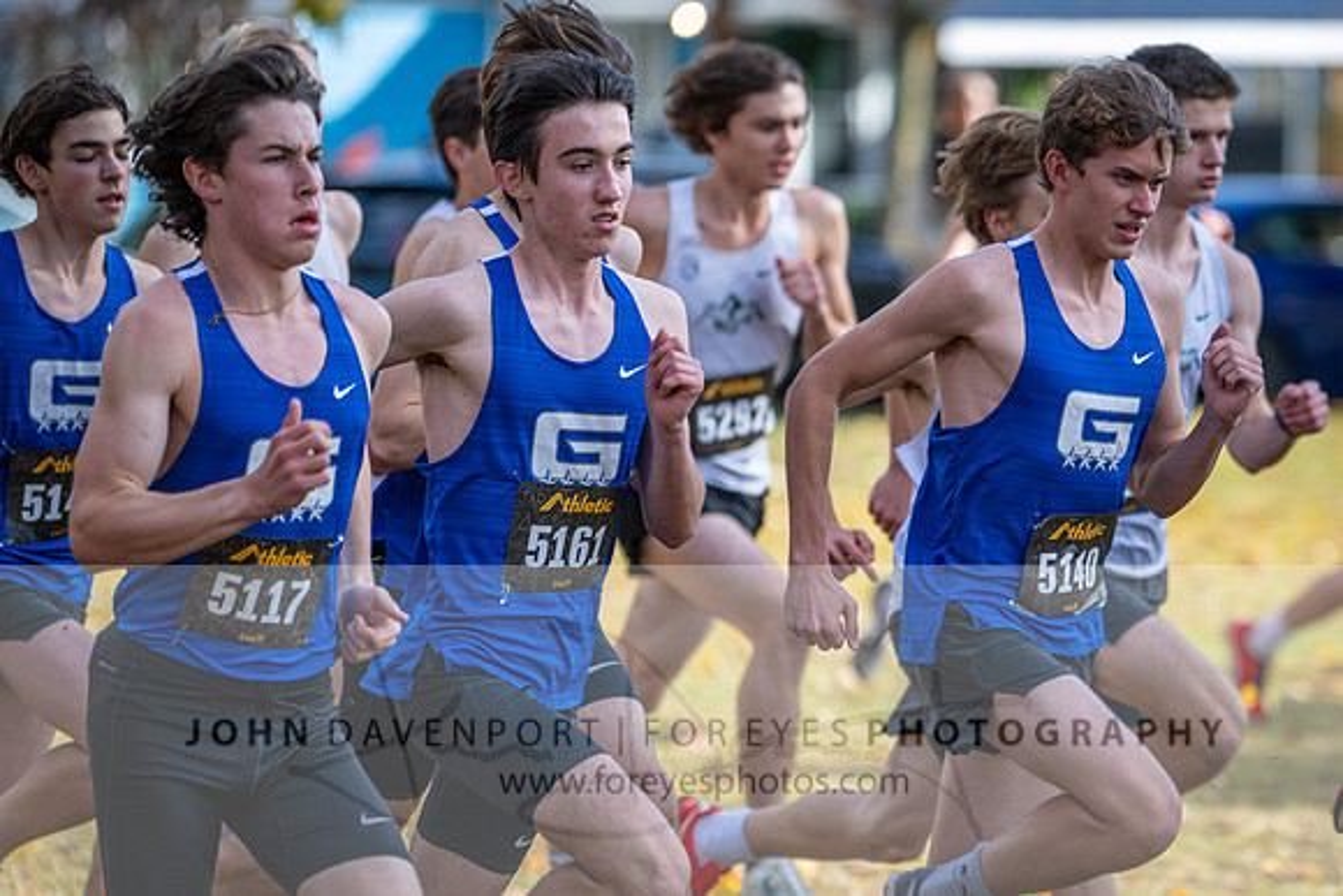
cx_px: 1099
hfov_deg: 6.5
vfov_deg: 4.3
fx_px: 11831
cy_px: 475
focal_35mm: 317
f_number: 2.8
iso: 160
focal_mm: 190
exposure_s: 1/1000
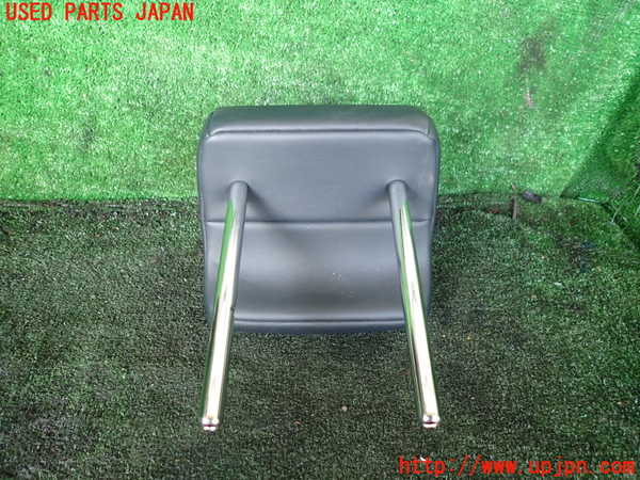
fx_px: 462
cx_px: 320
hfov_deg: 69.4
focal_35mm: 25
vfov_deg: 54.9
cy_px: 240
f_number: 2
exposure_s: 1/30
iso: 200
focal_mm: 4.5
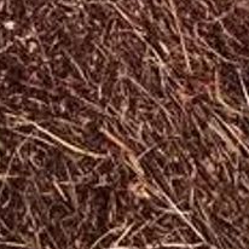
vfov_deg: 10.6
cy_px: -552
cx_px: -179
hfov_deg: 17.7
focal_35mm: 82
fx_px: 667
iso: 125
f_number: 2.2
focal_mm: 2.22
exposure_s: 1/99
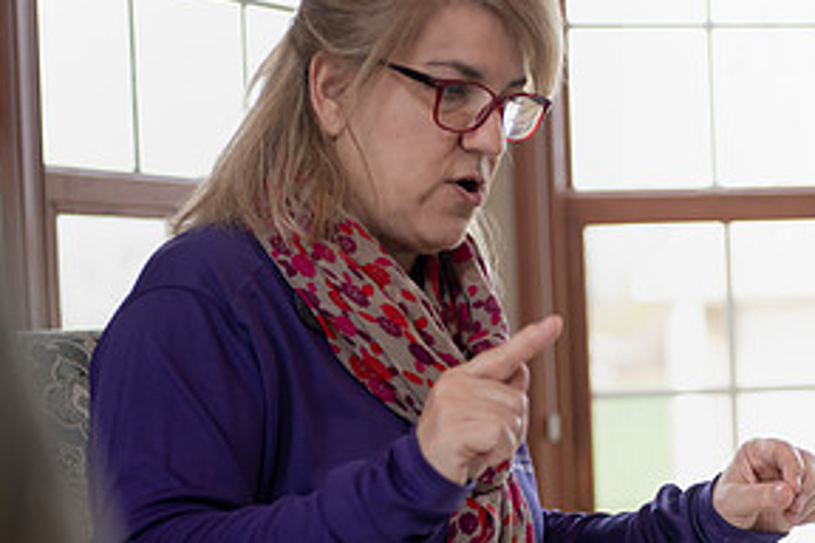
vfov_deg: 11.7
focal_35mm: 117
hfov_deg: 17.5
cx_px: 538
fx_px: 2649
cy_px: 290
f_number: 2.8
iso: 320
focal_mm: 58
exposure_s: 1/250
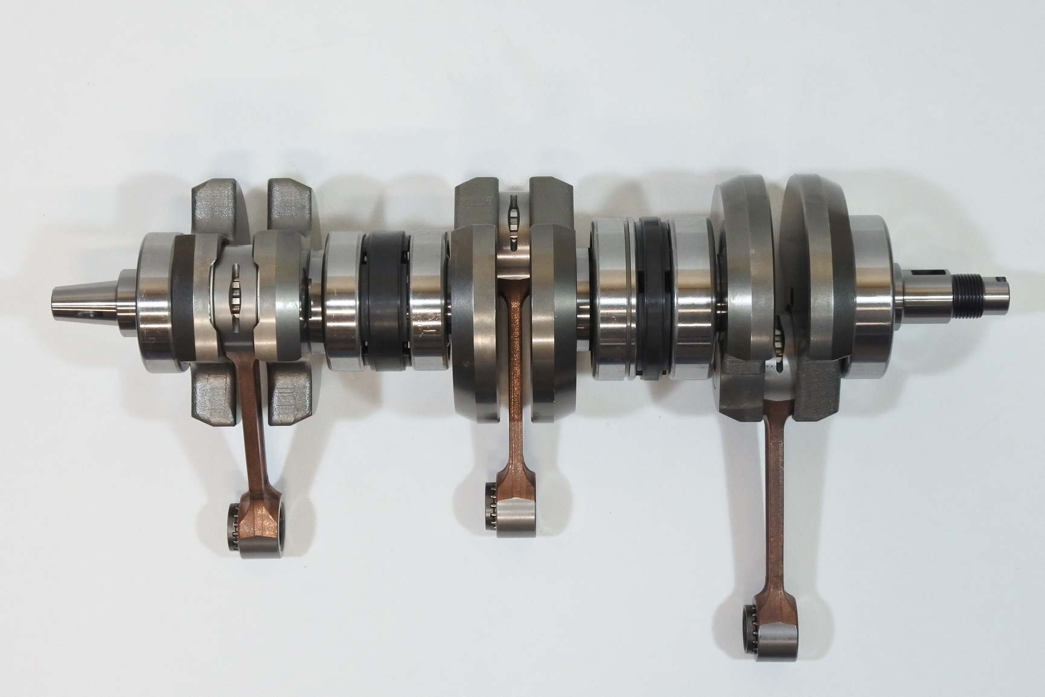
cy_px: 348
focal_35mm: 47
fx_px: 1364
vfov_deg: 28.6
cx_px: 522
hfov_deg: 41.9
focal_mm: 17.6
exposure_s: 1/60
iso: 800
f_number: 4.5
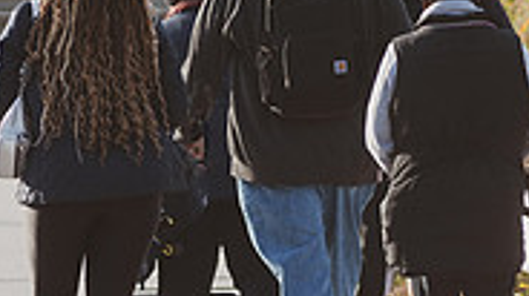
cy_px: 176
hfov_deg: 3.2
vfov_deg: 1.8
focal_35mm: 684
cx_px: 218
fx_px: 9583
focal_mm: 185
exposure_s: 1/320
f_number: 4.5
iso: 100
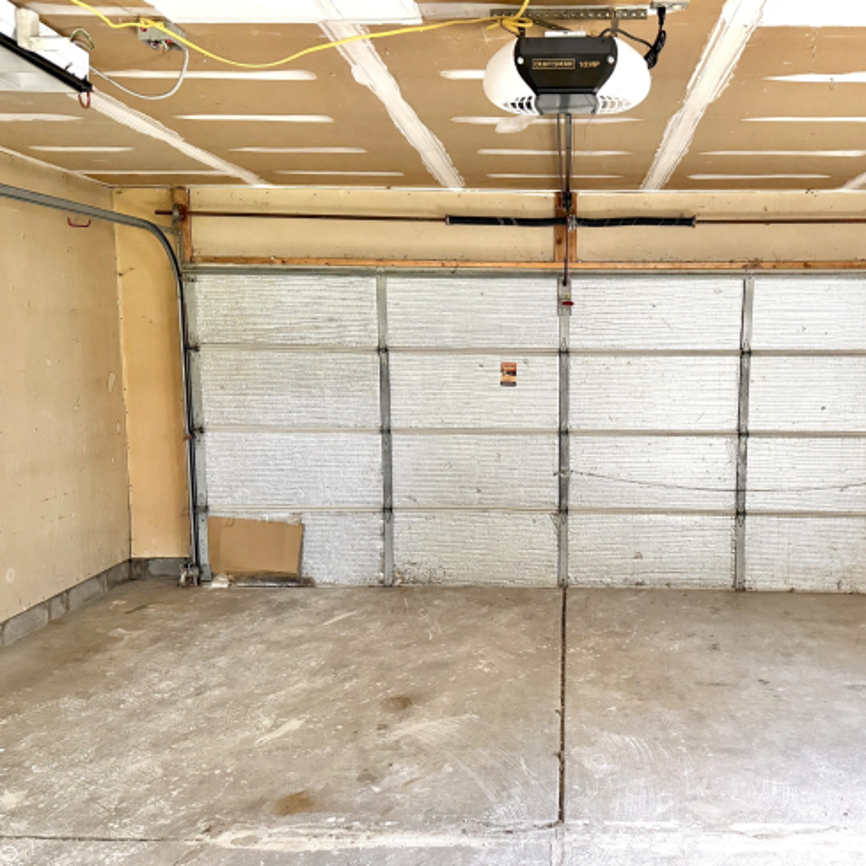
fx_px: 821
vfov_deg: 55.6
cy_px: 437
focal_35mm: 29
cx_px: 558
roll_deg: -0.2
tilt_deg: -5.5
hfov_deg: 54.8
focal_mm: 6.76
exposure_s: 1/60
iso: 250
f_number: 1.78
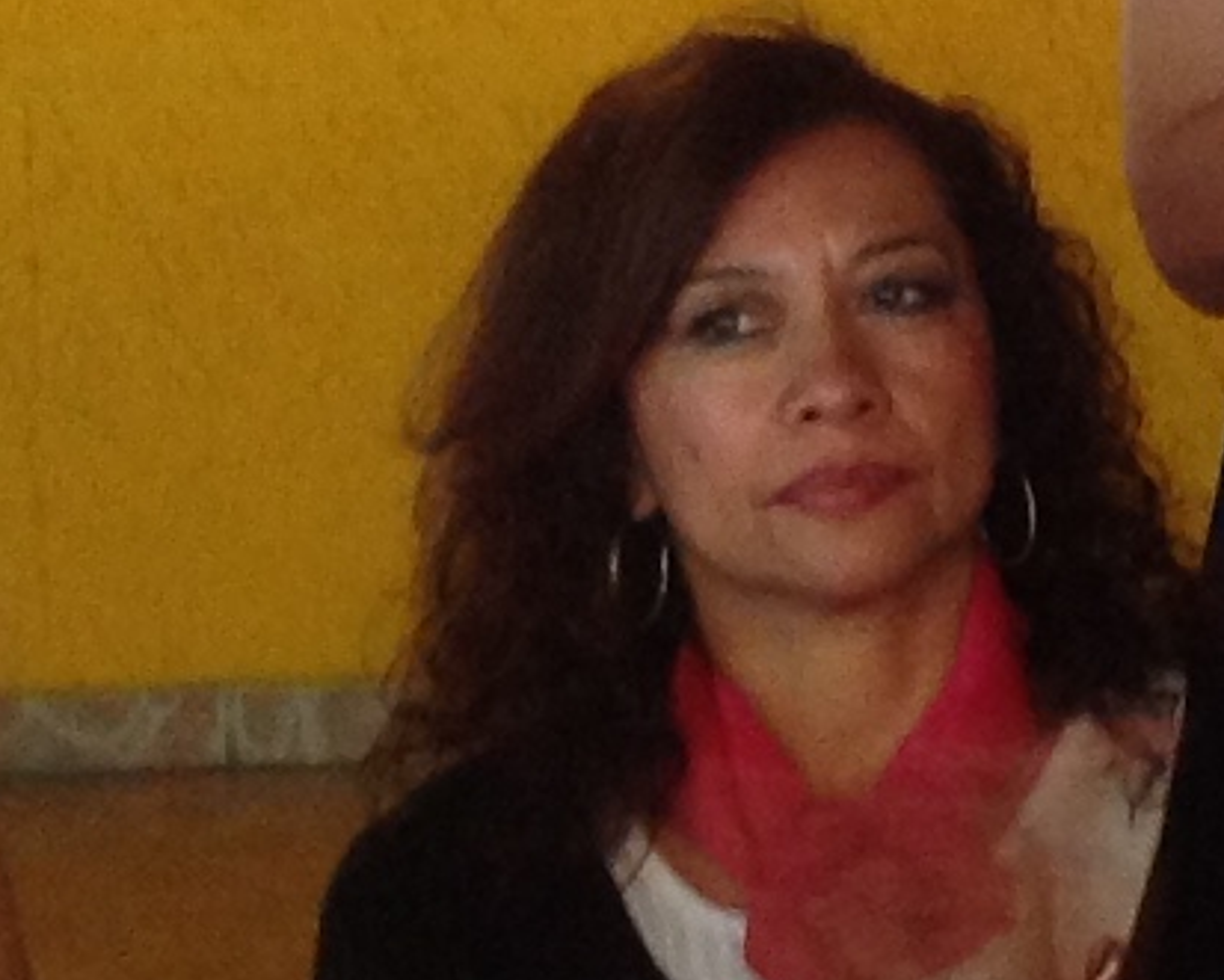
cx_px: 3233
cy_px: 24
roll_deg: -0.5
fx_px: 7758
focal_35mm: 214
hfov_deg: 8.1
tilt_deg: -3.5
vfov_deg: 7.2
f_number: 2.4
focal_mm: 4.28
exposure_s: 1/15
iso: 100
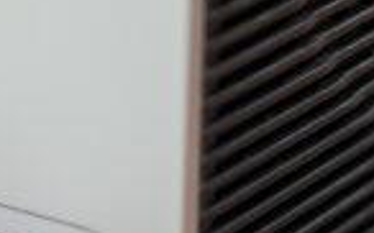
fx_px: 2546
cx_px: -300
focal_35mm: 250
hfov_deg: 8.1
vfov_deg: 5.2
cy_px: 201
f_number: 2
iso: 3200
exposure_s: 1/250
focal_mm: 35
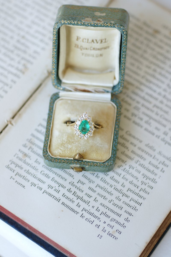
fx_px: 748
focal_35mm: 105
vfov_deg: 19.5
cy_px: 128
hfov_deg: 13.0
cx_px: 86
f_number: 2.8
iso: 400
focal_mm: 70
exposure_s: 1/125
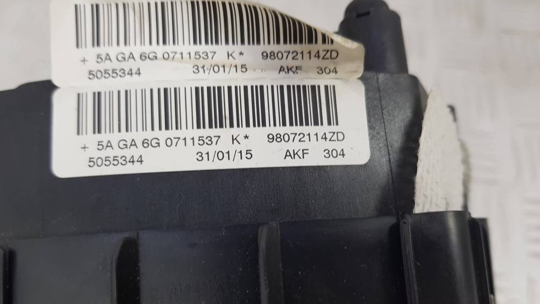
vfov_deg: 39.9
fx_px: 415
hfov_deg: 66.1
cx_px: 269
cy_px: 192
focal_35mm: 29
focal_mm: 4.2
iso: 80
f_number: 1.7
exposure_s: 1/100
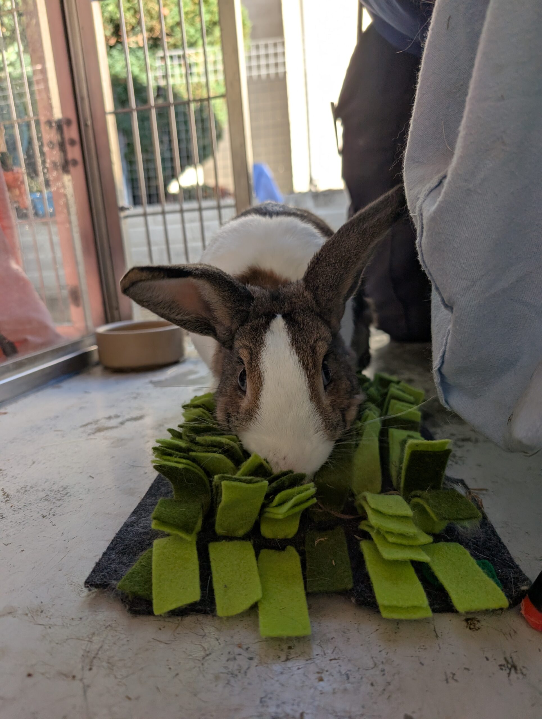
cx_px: 271
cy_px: 360
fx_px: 500
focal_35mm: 24
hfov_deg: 56.9
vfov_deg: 71.5
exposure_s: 1/188
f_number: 1.68
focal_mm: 6.9
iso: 31
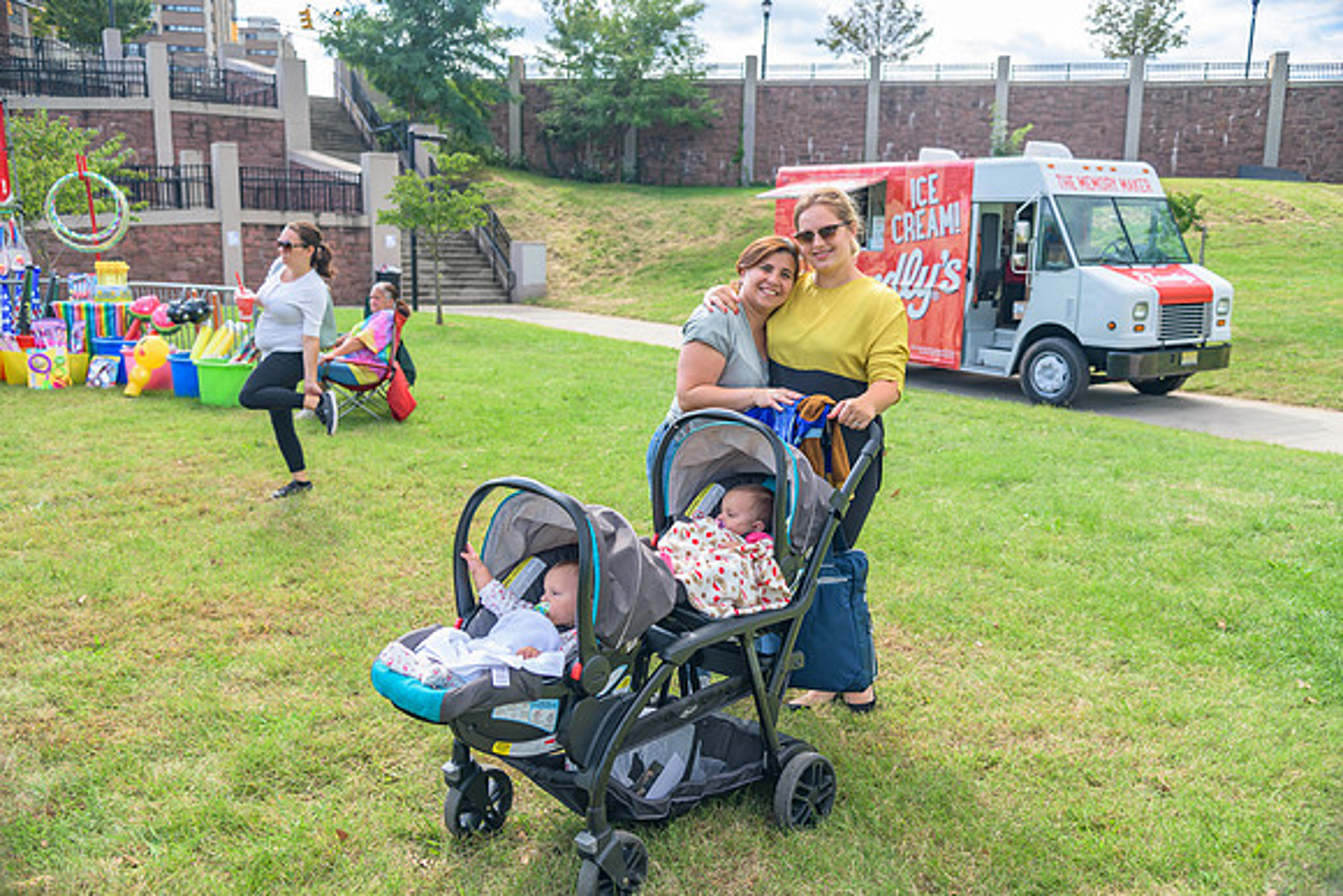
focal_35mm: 31
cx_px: 672
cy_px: 448
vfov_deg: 42.3
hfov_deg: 60.3
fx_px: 1157
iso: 110
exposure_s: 1/160
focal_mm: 31
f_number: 4
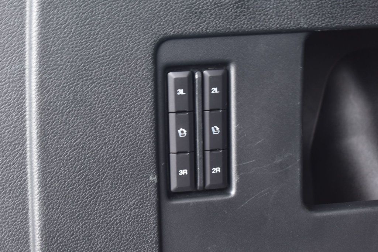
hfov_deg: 24.6
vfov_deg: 16.5
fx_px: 866
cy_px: 126
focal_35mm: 82
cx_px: 189
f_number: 6.3
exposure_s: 1/15
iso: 450
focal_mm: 55
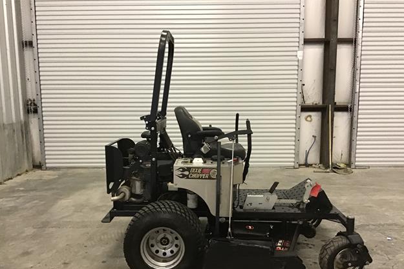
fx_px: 370
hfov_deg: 57.2
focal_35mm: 33
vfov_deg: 39.9
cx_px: 202
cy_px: 151
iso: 200
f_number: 2.4
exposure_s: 1/30
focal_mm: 3.3
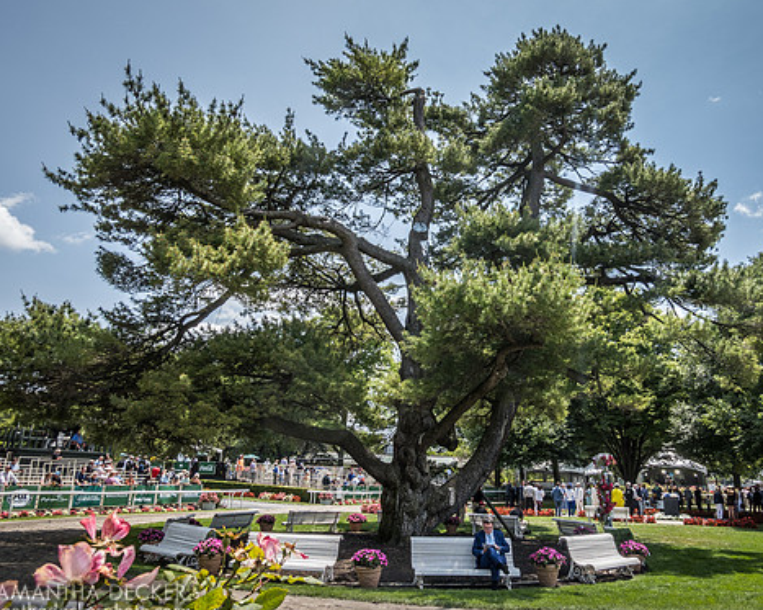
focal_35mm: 28
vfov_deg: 51.5
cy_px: 310
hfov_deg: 62.0
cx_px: 433
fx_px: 632
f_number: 7.1
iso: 100
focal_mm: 9
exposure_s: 1/200
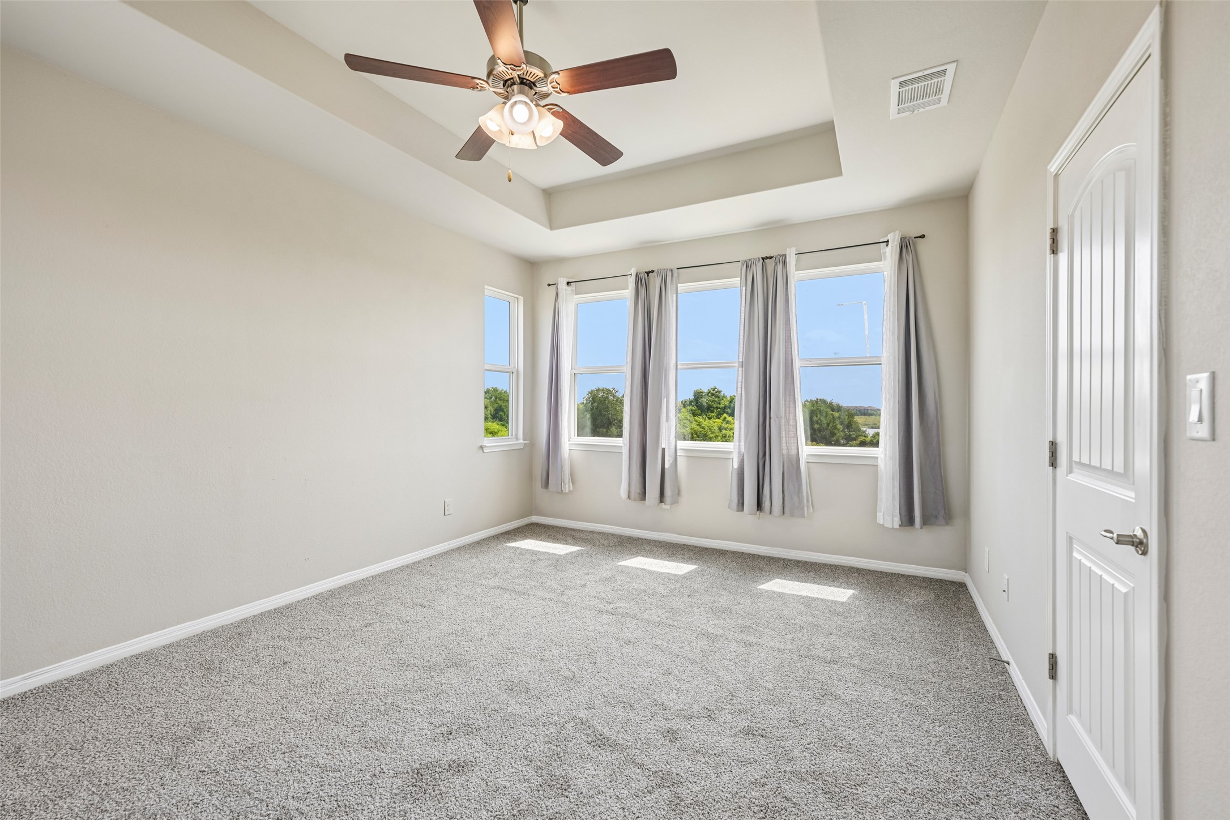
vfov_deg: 77.3
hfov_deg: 100.4
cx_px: 615
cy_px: 410
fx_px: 512
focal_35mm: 15
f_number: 6.7
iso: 100
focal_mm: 15
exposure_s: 1/90
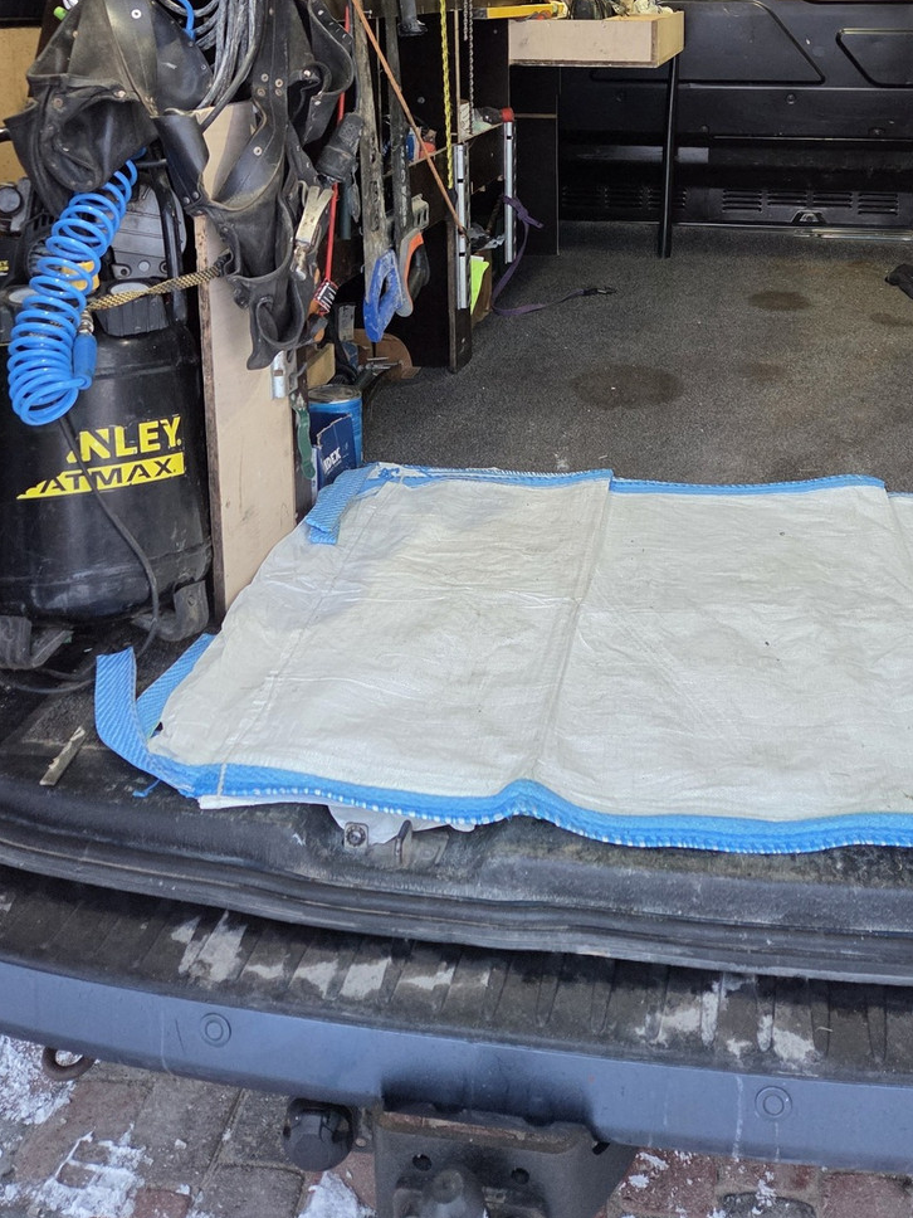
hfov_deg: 37.4
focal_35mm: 38
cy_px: 225
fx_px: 1336
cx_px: 582
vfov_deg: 46.2
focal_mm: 5.4
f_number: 1.8
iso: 400
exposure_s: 1/100
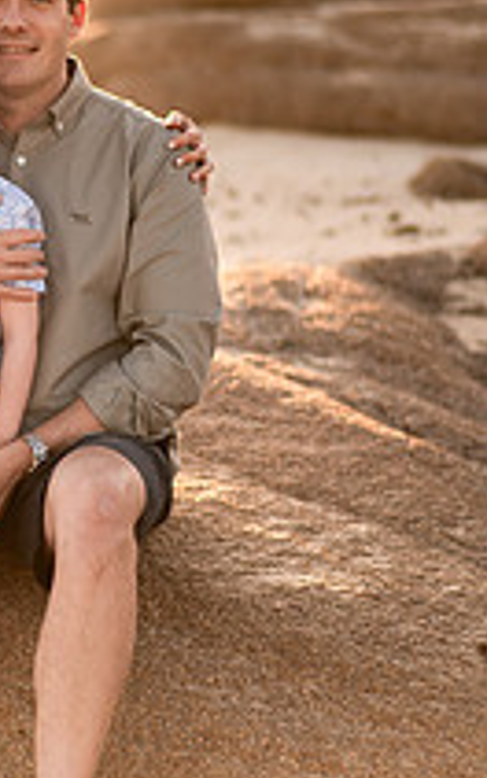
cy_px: 284
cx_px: -63
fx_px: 2674
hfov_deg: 10.3
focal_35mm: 126
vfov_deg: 16.5
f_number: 1.6
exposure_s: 1/2500
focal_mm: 58
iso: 100
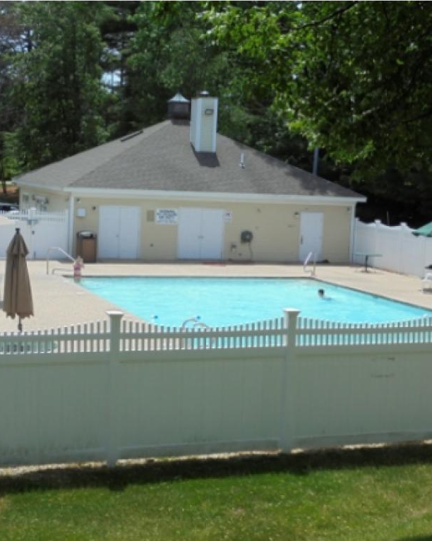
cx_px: 206
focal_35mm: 64
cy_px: 271
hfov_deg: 23.8
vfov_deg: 29.6
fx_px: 1024
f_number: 4.8
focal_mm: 8.9
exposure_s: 1/500
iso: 100
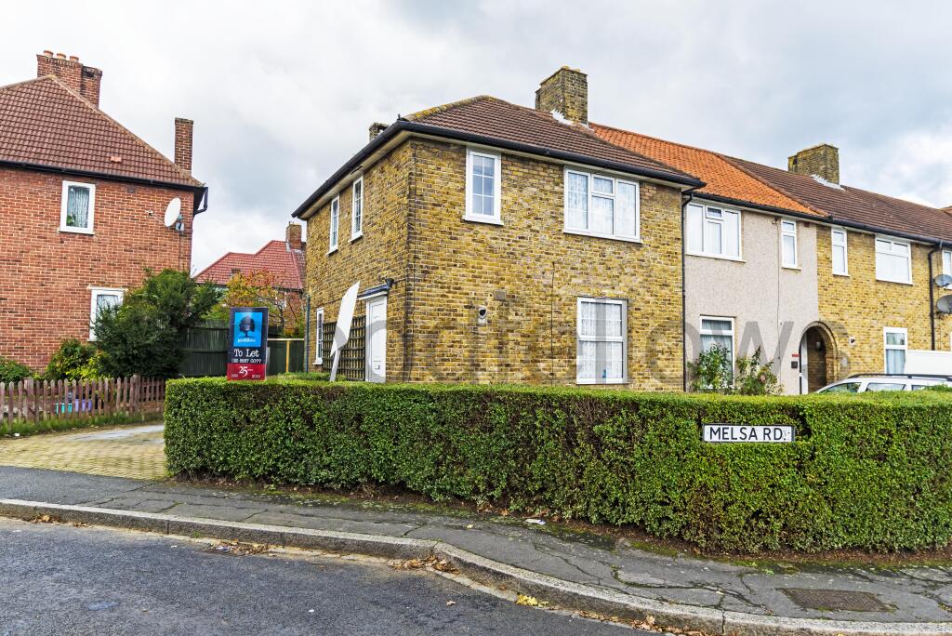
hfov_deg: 76.1
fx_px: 609
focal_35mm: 23
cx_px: 476
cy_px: 318
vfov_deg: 55.2
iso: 200
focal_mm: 23
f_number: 5.6
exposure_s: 1/320
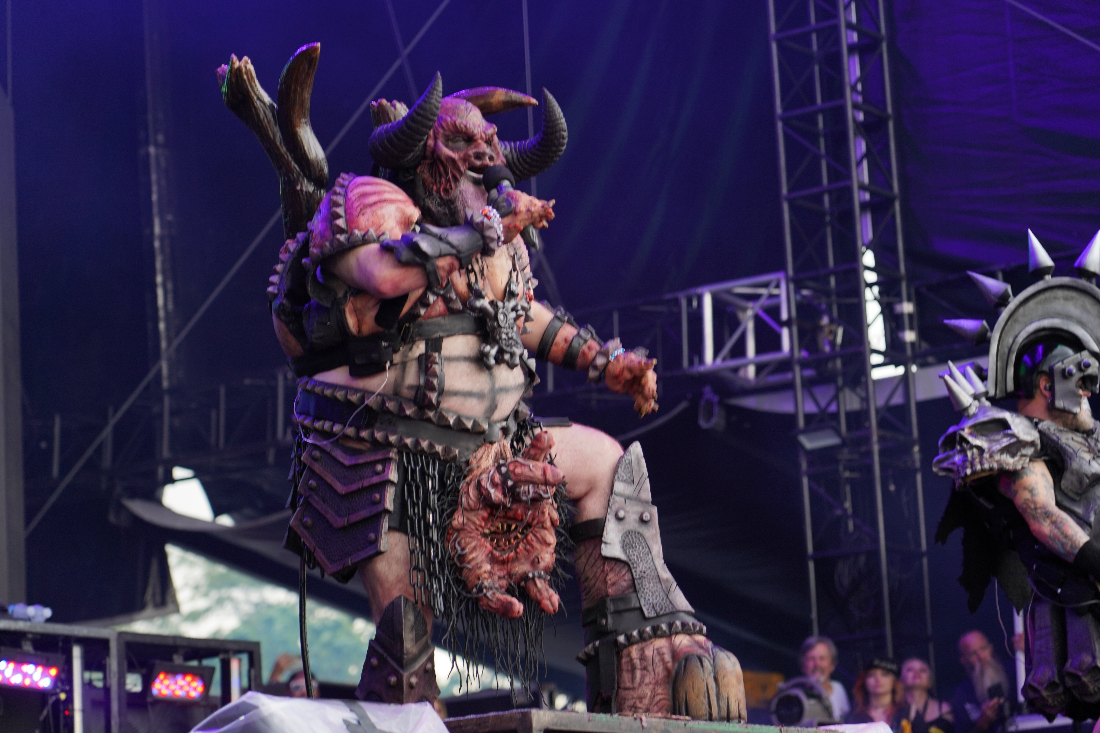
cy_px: 366
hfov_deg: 19.5
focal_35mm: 105
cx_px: 550
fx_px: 3208
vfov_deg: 13.0
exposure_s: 1/125
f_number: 4
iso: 250
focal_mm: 105
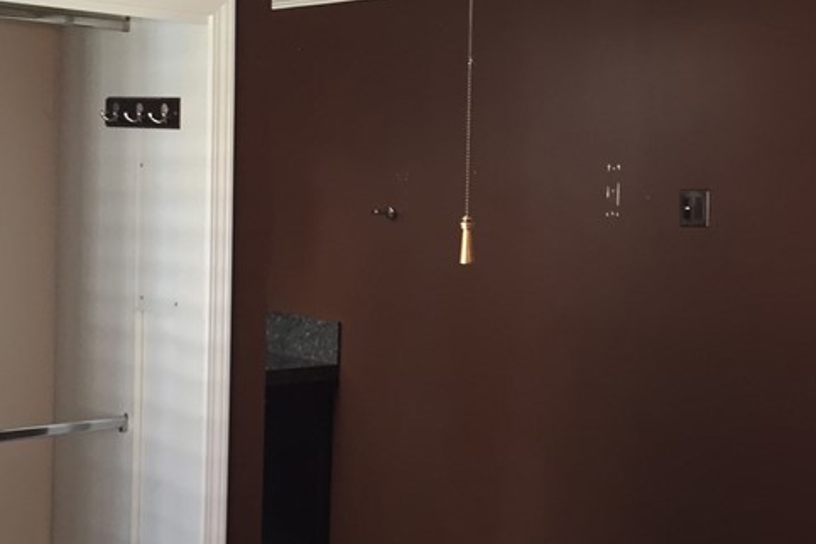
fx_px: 1451
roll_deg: -1.9
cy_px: 267
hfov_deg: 31.1
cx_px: 571
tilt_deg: -1.1
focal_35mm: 64
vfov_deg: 21.2
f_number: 2.2
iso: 125
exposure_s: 1/30
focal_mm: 4.15
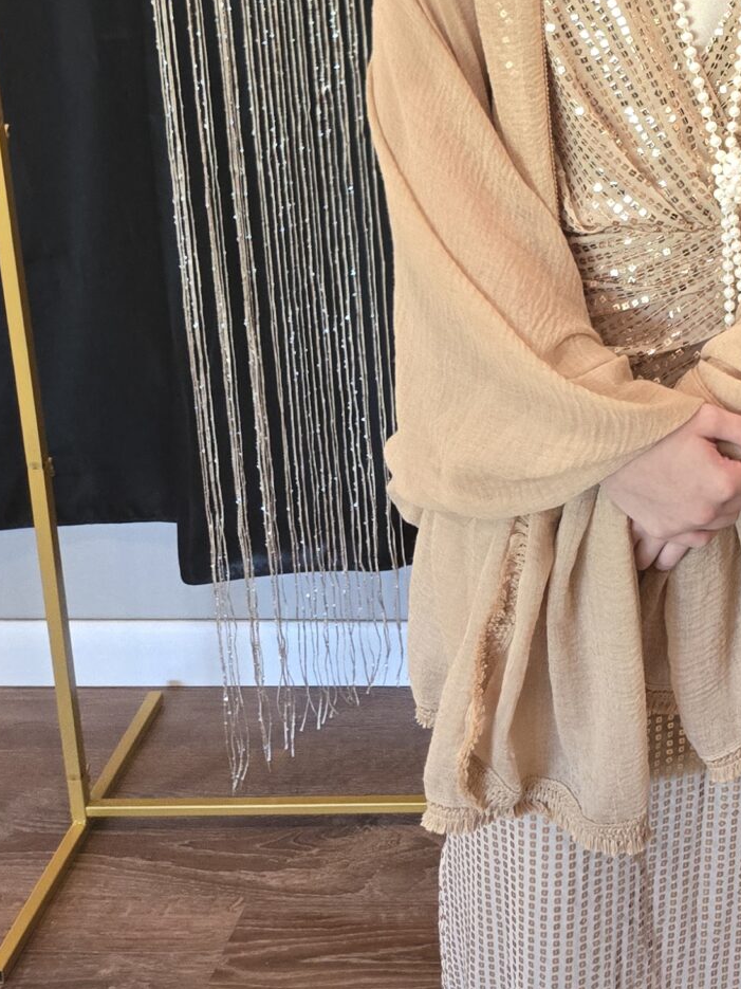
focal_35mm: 63
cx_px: 921
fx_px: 1799
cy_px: -124
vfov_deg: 27.8
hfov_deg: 21.4
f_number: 1.8
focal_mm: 5.4
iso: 640
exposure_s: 1/60
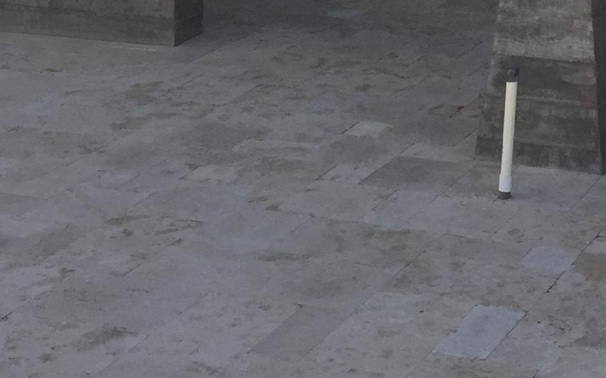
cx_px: 502
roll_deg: -0.2
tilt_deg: -0.9
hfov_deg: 21.1
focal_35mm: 97
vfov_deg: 12.3
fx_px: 1602
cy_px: -314
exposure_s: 1/1276
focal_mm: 4.15
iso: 32
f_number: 2.2
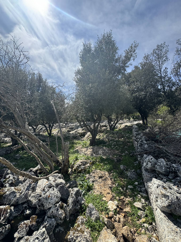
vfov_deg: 102.1
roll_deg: +0.4
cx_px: 90
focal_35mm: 14
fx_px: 98
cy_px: 121
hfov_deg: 85.7
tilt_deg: +2.2
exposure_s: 1/1020
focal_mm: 2.22
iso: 50
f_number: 2.2
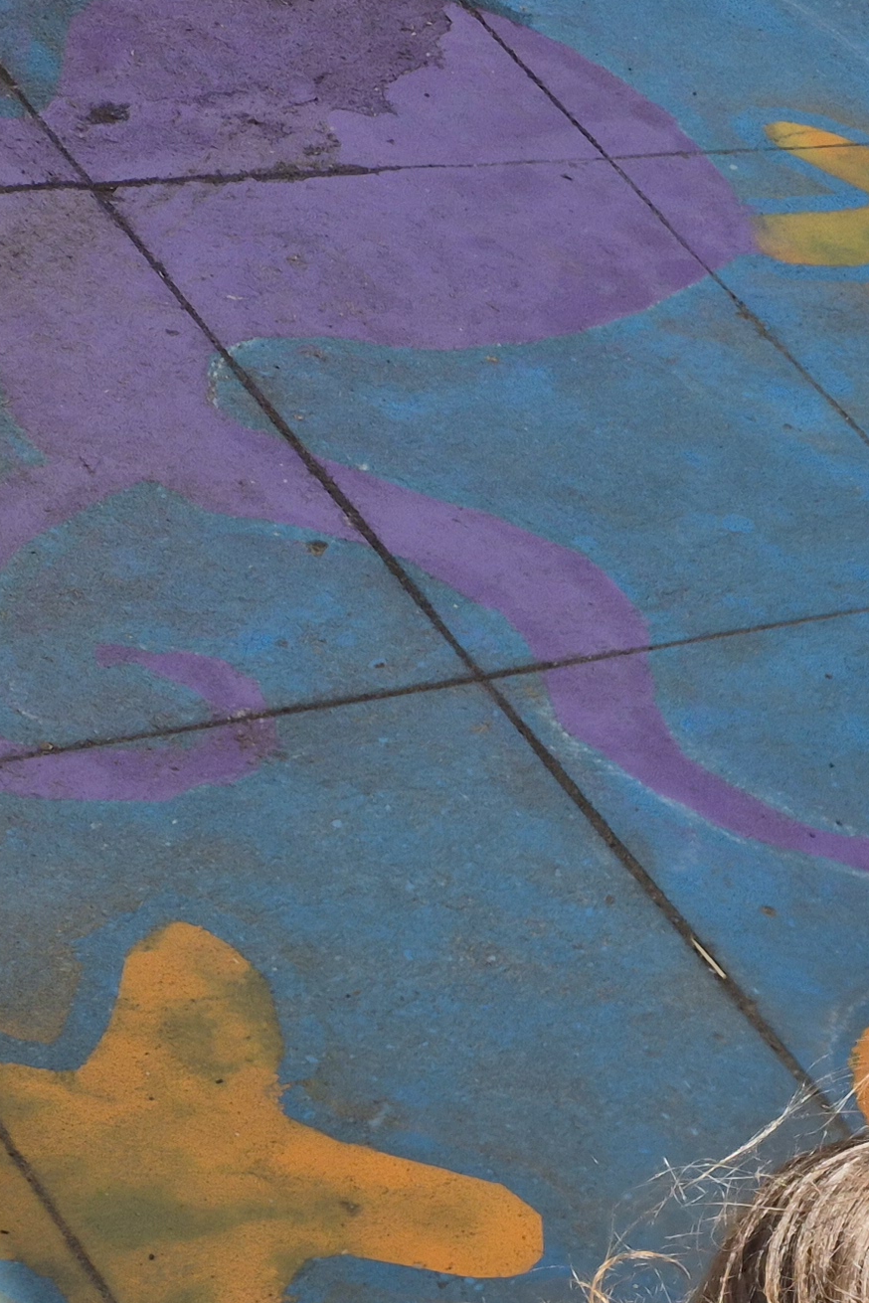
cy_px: 1387
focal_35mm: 73
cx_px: 1614
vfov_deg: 25.9
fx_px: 2643
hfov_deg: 15.7
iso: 25
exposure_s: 1/2232
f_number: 1.8
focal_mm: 5.4
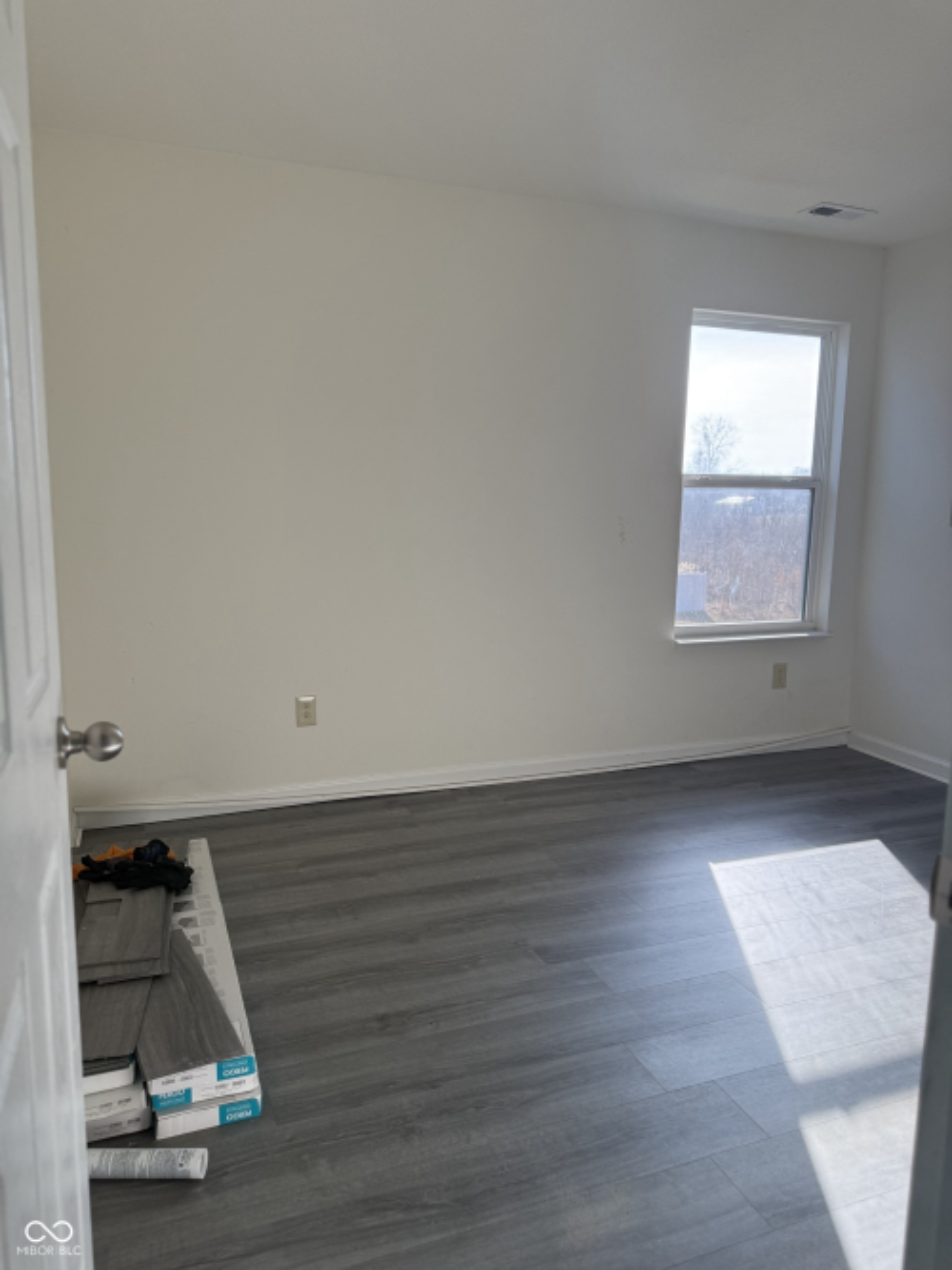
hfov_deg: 56.8
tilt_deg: -8.0
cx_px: 476
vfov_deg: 71.6
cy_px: 635
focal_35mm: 24
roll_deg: -0.4
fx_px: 880
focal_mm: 6.76
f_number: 1.78
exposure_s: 1/547
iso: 100
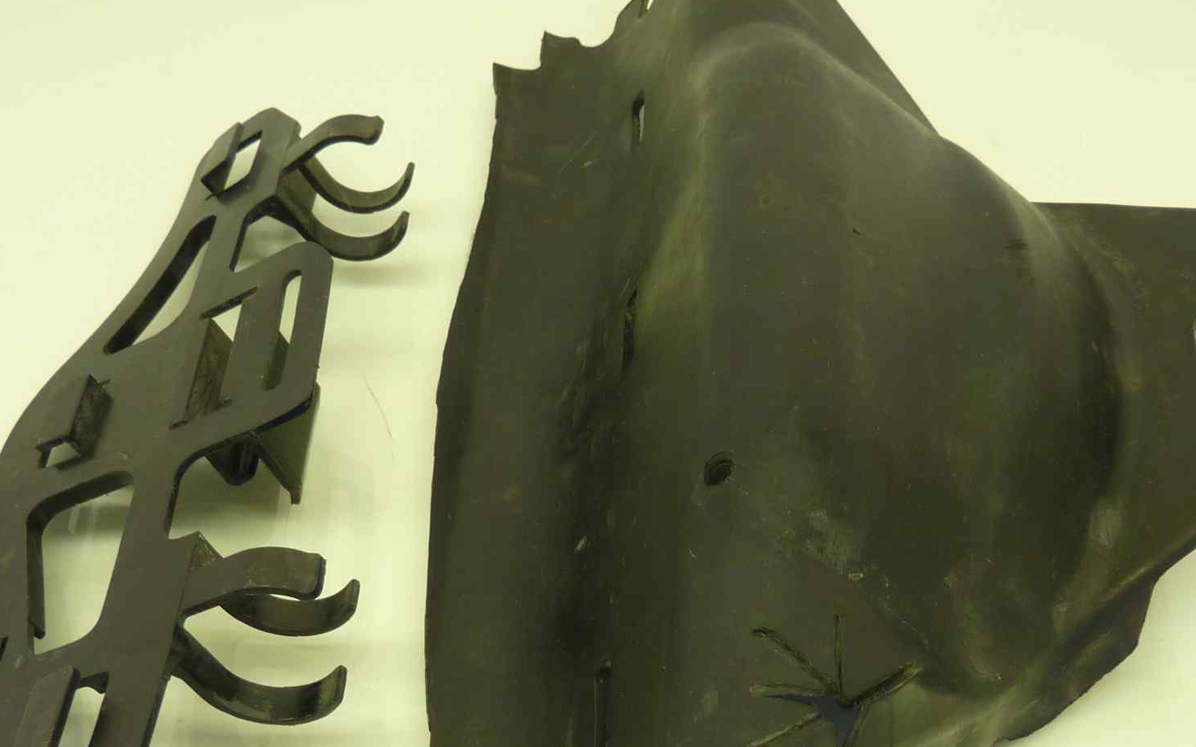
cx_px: 626
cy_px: 600
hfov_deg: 43.5
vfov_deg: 27.4
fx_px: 1499
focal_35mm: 46
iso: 80
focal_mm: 4.1
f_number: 3.3
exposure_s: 1/25
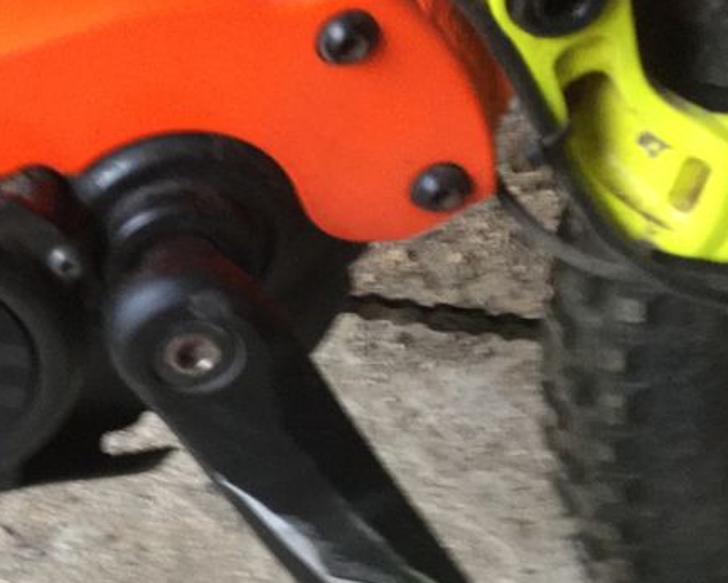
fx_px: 1509
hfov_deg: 25.0
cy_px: 413
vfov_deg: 21.7
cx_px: -96
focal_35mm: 70
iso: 200
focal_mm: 3.3
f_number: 2.4
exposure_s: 1/20
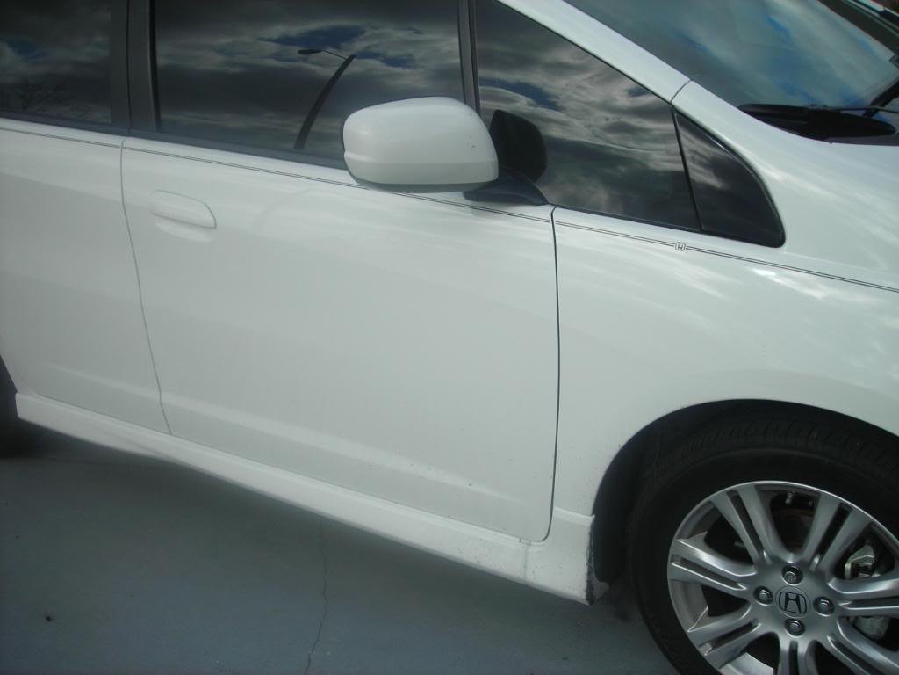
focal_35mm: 38
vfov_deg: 37.7
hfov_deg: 49.0
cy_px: 338
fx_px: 987
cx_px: 450
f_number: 6.4
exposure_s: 1/170
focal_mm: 6.3
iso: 50
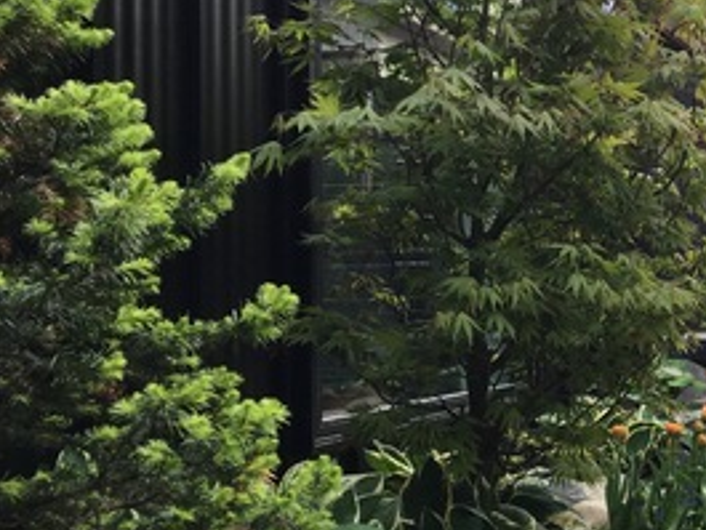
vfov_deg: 20.2
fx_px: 1490
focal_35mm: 73
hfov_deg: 25.4
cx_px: 707
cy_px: 264
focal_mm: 4.15
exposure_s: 1/120
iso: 32
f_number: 2.2
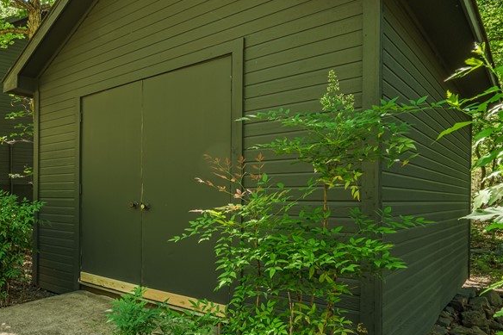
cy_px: 186
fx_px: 363
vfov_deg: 49.4
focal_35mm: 26
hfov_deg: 61.5
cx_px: 77
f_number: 9
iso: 200
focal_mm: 14
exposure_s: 1/200
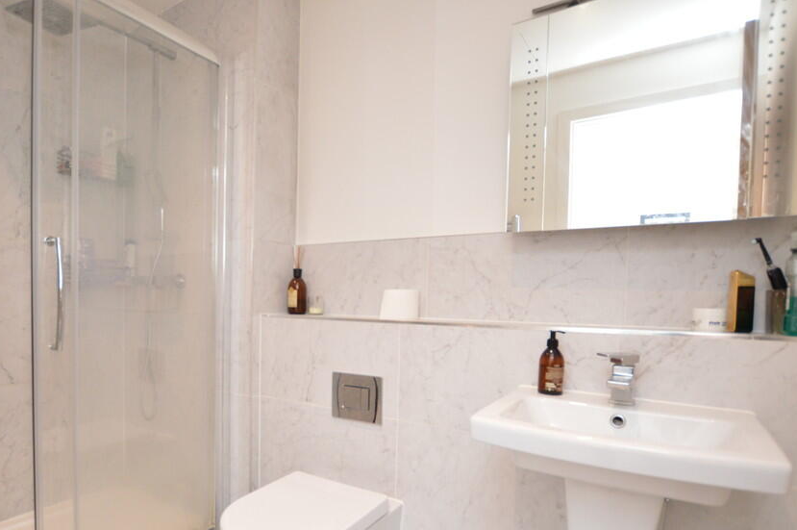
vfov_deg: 58.0
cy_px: 327
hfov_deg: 79.8
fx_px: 471
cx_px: 331
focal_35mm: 21
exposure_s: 1/60
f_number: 3.5
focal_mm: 11.5
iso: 1000
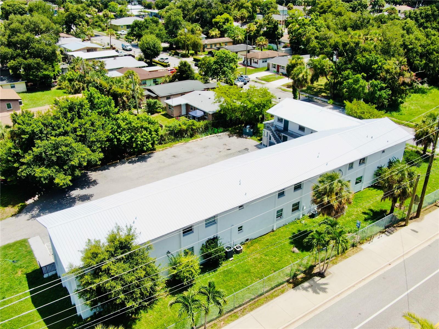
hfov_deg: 55.4
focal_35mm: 33
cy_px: 164
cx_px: 220
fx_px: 419
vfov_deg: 42.9
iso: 100
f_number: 3.2
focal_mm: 5.57
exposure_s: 1/1000
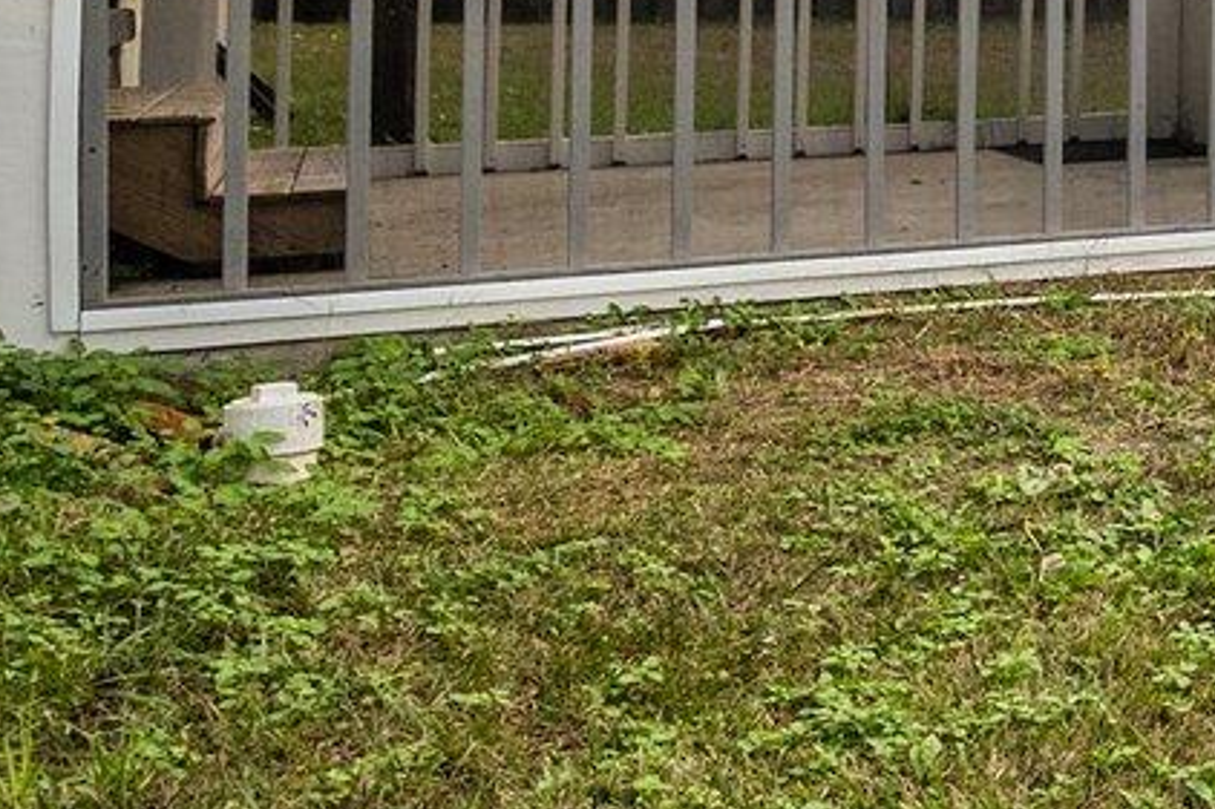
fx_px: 2294
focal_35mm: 68
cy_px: -151
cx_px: 2626
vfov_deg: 18.9
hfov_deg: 17.3
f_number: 7.1
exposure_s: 1/125
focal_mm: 14
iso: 200
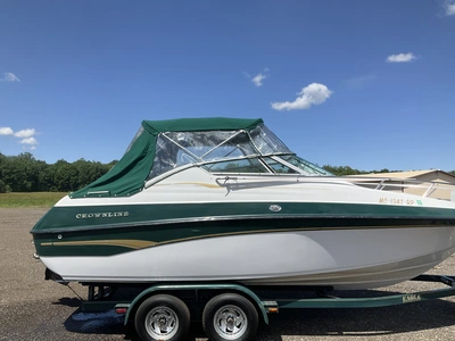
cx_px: 228
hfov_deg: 61.7
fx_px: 381
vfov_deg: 48.2
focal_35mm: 29
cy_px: 170
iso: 25
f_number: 1.8
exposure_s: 1/2427
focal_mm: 3
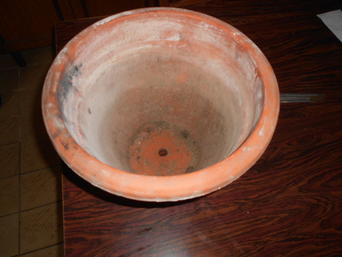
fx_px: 257
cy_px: 128
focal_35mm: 26
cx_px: 171
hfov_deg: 67.3
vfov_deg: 53.1
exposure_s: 1/25
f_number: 3.2
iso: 80
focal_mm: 4.6
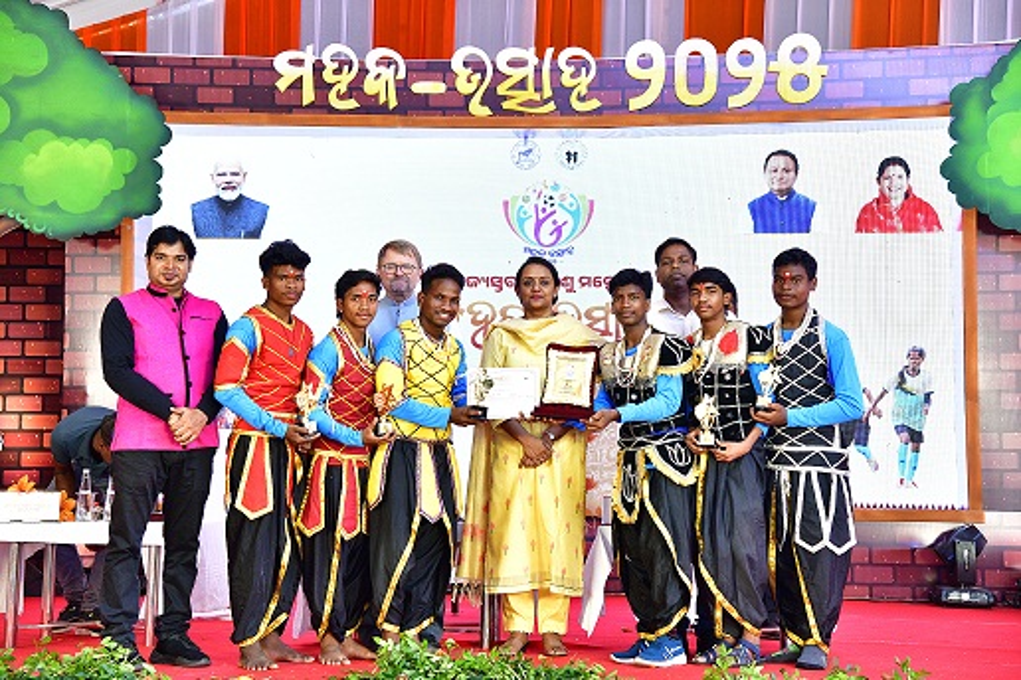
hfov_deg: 31.0
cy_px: 340
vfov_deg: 20.9
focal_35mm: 65
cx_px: 510
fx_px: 1843
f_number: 5.6
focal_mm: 65
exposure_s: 1/160
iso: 1250
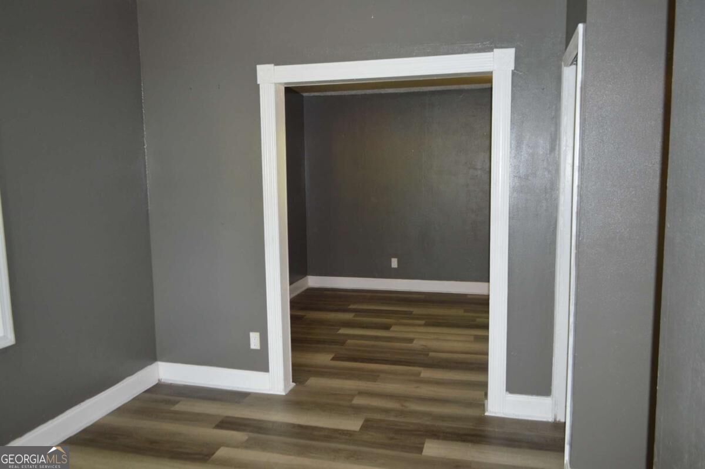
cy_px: 234
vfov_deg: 47.9
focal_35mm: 27
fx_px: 528
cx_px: 352
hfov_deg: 67.4
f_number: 3.5
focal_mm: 18
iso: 560
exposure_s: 1/60
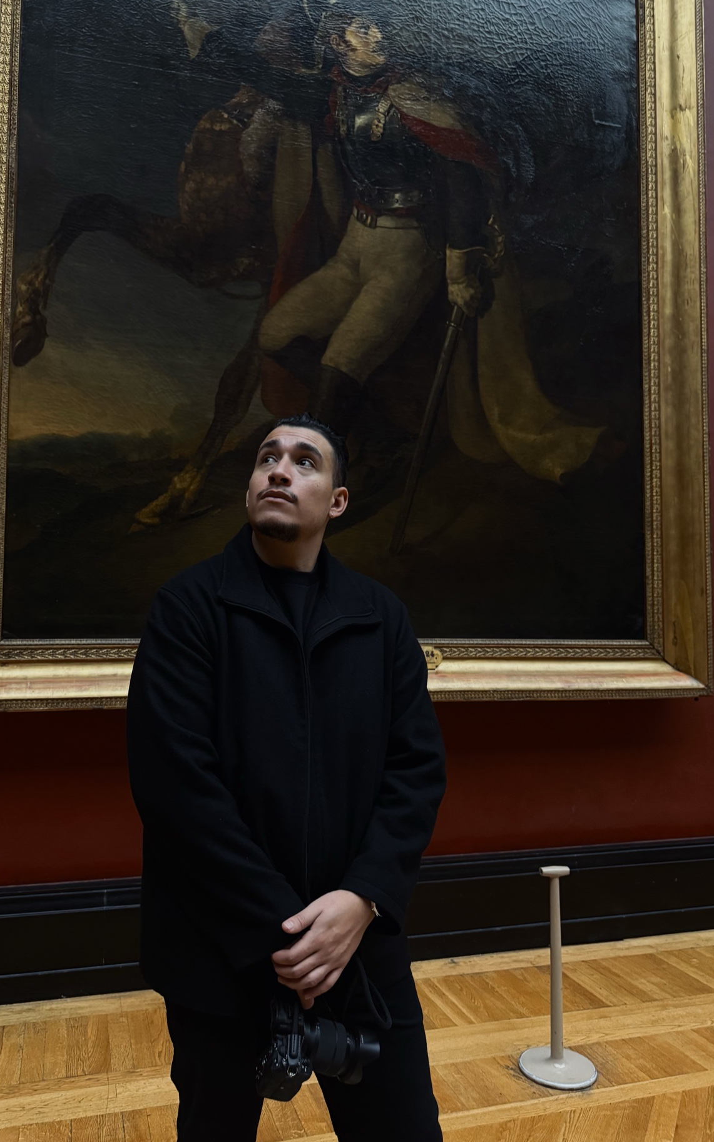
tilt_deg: +5.2
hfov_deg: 47.4
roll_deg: +0.2
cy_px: 561
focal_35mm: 26
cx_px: 302
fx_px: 810
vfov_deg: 70.4
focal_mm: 6.76
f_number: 1.78
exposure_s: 1/60
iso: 500
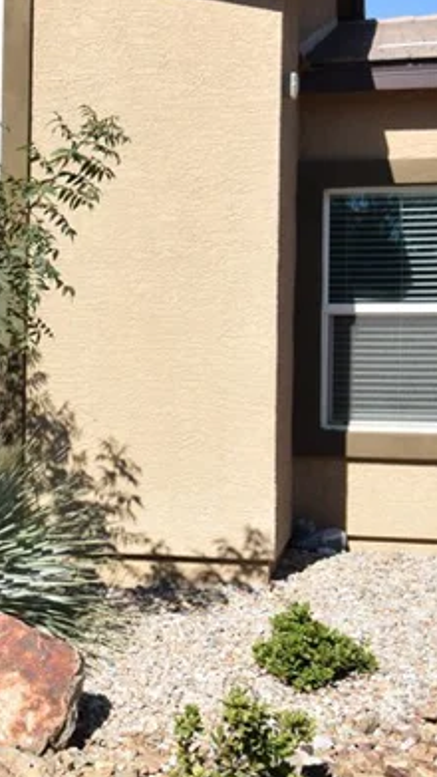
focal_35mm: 74
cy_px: 361
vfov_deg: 28.6
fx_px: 1524
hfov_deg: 15.2
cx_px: -193
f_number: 10
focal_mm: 18
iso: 100
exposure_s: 1/160
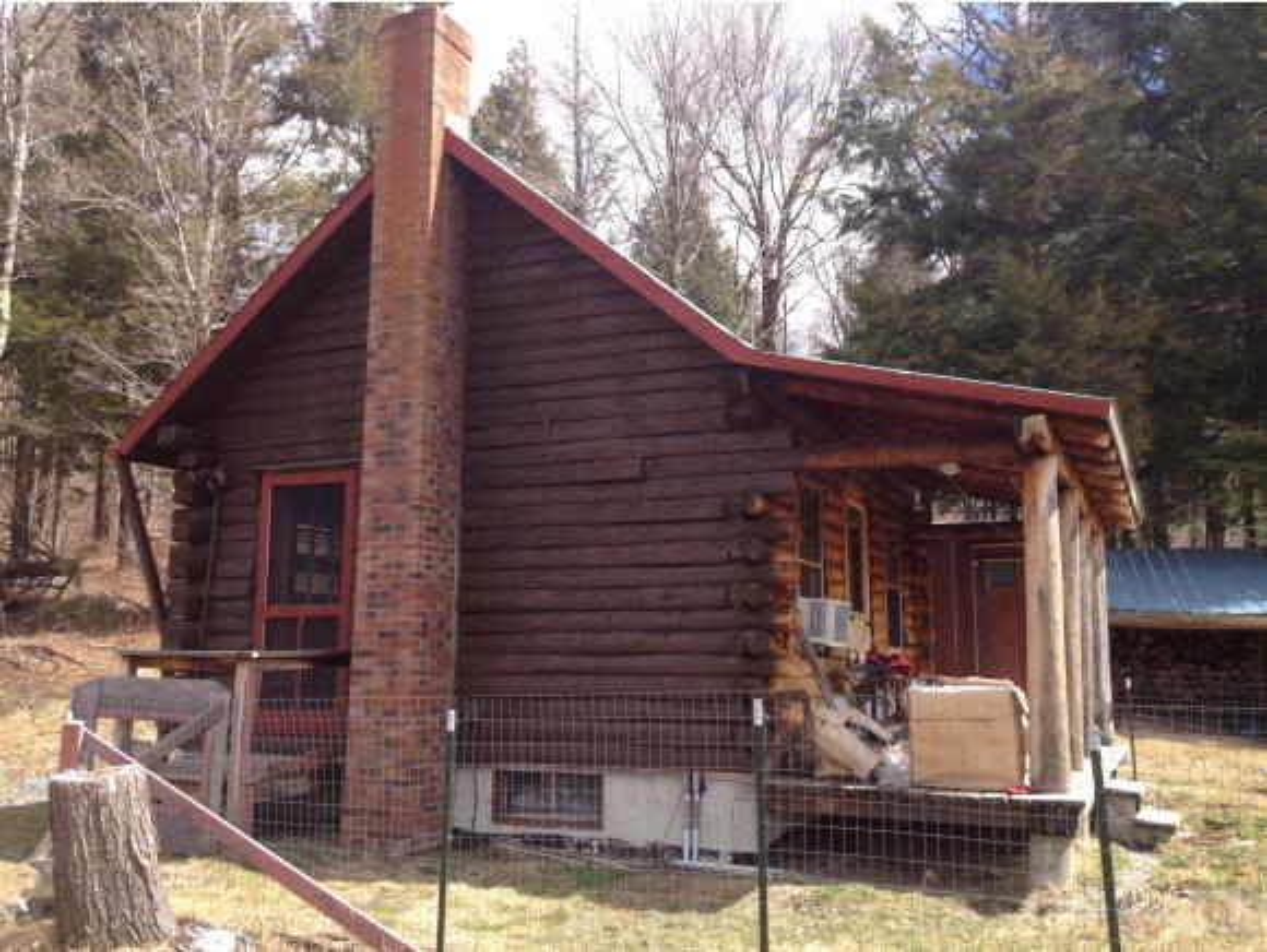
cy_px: 476
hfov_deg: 52.6
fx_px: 1282
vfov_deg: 40.8
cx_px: 634
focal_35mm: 35
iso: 50
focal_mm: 4.28
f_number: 2.4
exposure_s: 1/649
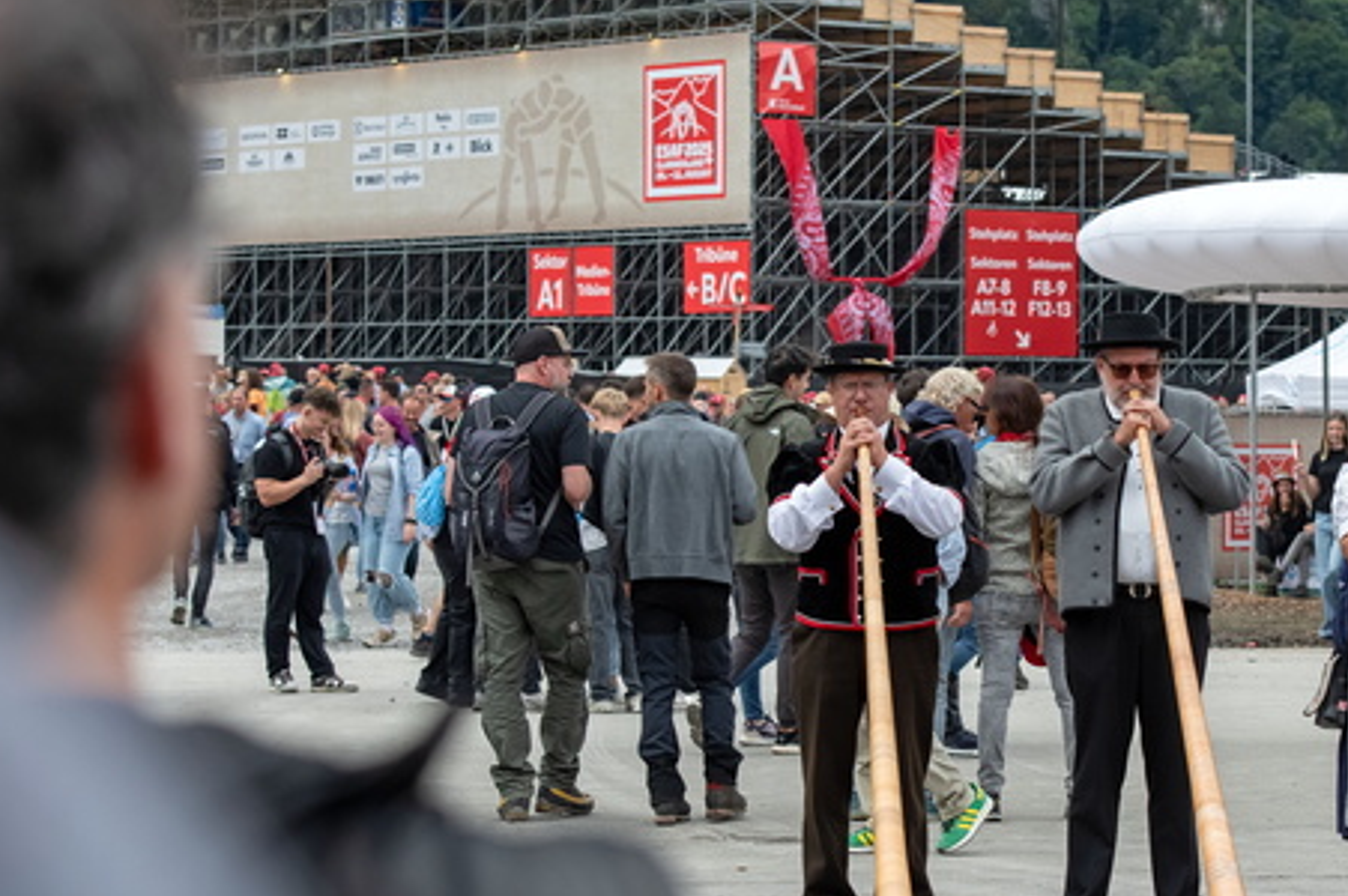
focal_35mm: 123
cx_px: 1007
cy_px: 524
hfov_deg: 16.6
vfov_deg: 11.1
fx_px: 4602
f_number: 5.6
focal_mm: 70
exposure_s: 1/2000
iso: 800
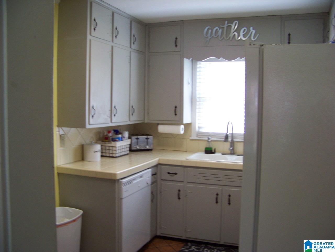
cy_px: 126
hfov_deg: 51.4
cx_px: 168
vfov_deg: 39.7
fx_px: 348
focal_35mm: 36
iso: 121
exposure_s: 1/30
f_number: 2.8
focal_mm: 5.85
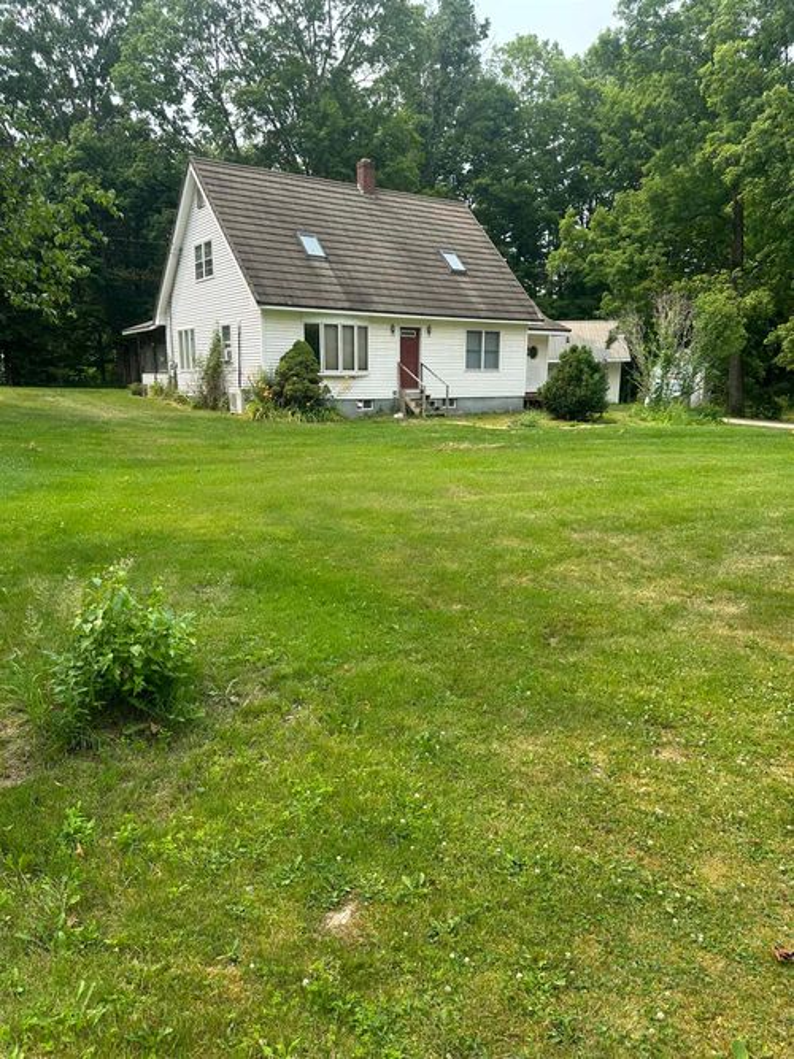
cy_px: 530
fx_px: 734
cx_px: 397
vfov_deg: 71.6
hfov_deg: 56.8
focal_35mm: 24
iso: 80
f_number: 1.78
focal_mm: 6.86
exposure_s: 1/1227
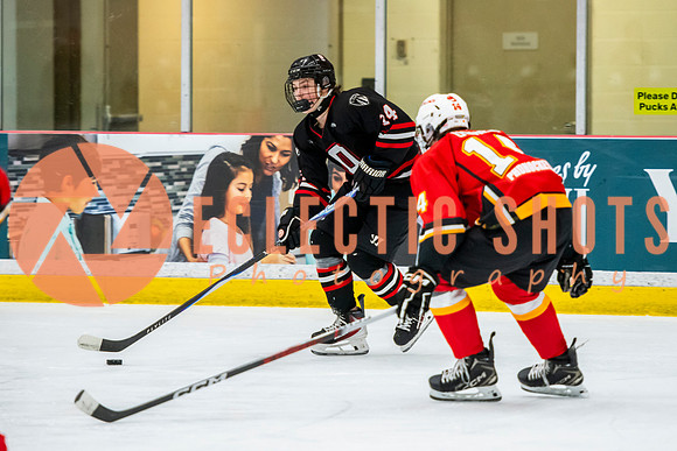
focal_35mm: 257
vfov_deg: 5.4
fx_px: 4828
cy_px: 183
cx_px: 338
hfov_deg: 8.0
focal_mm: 165
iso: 2000
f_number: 3.2
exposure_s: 1/640
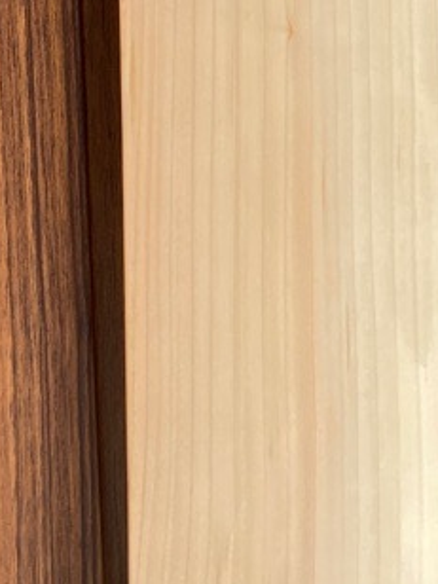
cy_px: -93
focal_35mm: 108
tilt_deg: -9.1
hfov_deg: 13.7
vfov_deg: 17.5
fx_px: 1822
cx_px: 332
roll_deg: +1.7
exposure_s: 1/100
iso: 125
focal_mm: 4.25
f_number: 1.8
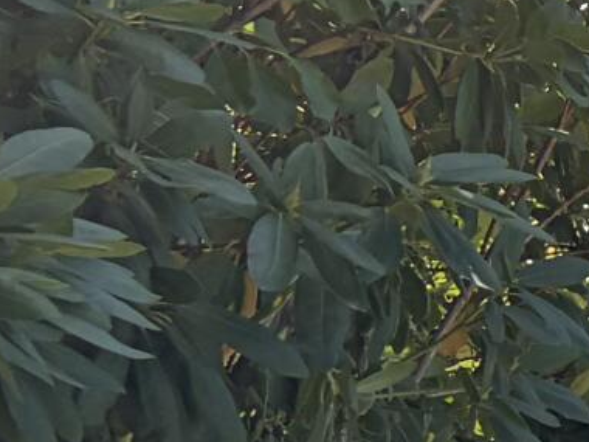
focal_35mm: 205
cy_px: 214
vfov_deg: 7.2
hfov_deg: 7.5
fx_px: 3488
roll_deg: +1.8
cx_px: 2187
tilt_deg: +6.6
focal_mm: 5.96
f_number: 1.6
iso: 50
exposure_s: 1/1099
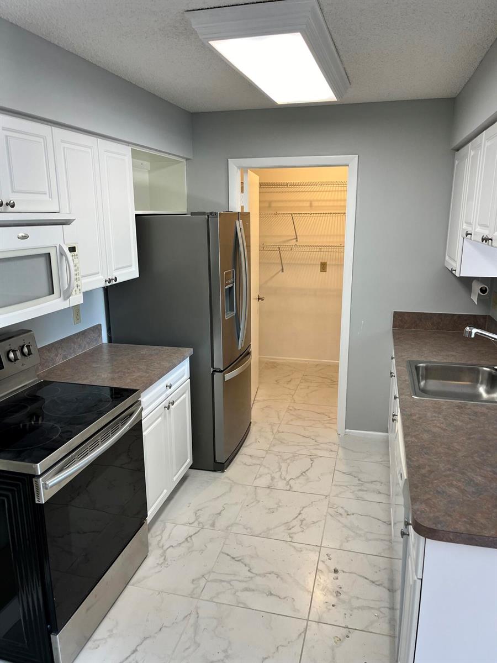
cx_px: 248
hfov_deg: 53.1
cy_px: 332
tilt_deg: -15.3
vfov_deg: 67.3
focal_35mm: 26
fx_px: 498
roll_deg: +0.9
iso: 125
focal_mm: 5.1
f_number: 1.6
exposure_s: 1/120
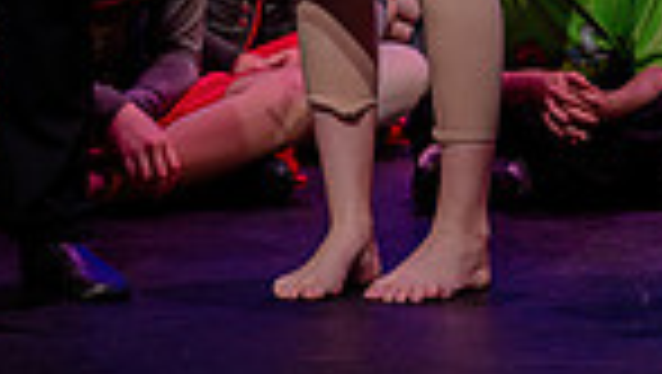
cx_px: 418
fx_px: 12246
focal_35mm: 697
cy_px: -438
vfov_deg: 1.7
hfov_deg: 3.1
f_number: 4
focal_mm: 160
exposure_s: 1/200
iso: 1000
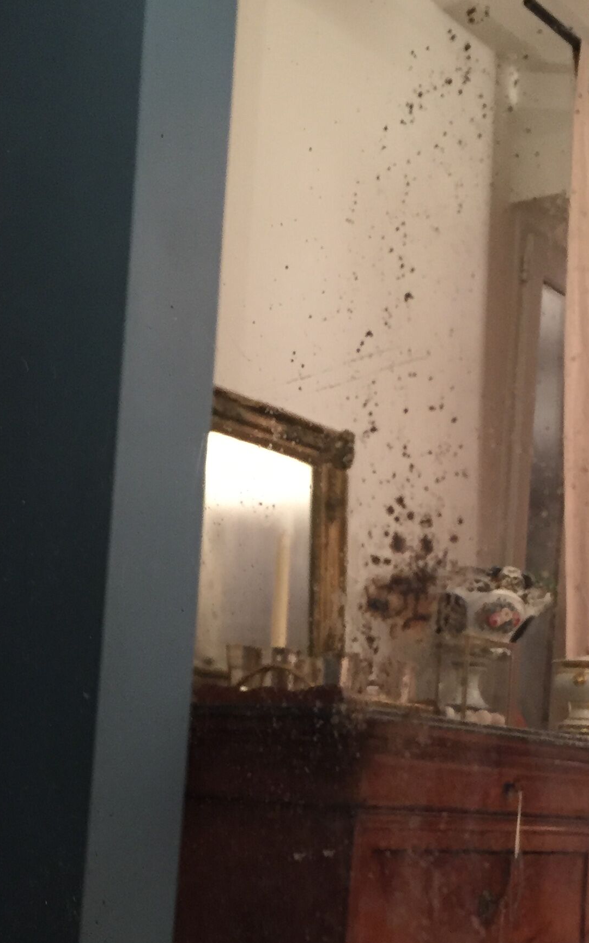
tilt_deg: -4.2
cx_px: 330
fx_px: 1490
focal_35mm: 58
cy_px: 689
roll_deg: +1.7
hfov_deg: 22.4
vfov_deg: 34.5
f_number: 2.2
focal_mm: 4.15
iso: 200
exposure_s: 1/33
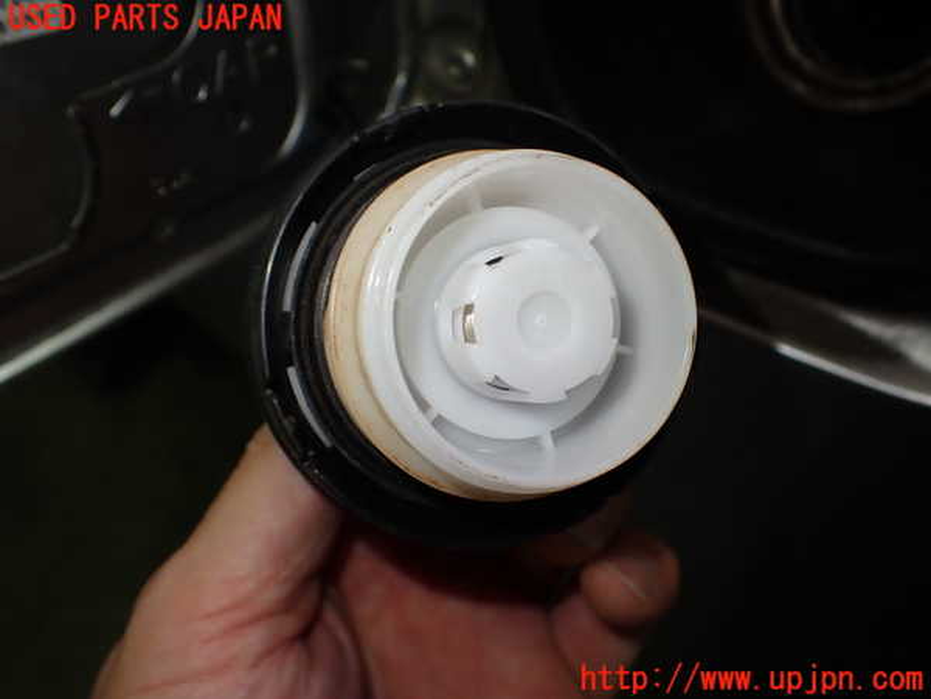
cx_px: 466
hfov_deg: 60.0
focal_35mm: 30
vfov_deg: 46.8
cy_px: 350
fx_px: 807
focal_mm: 5.4
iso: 200
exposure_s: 1/125
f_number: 2.3
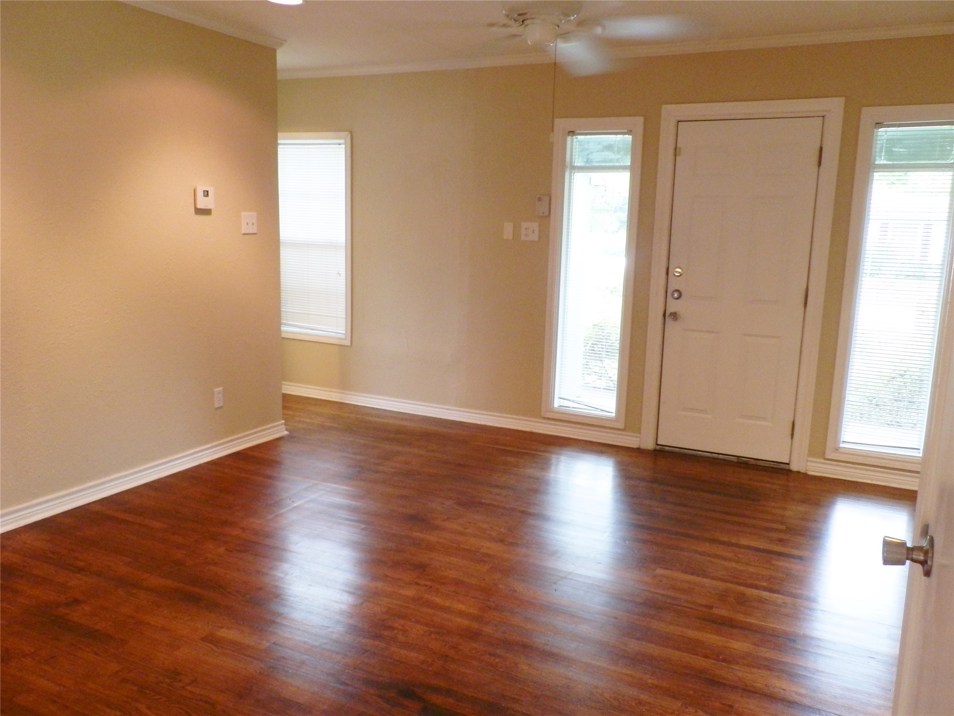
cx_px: 477
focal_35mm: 28
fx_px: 772
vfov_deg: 49.7
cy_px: 358
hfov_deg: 63.4
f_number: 3.3
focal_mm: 5
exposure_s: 1/15
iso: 200
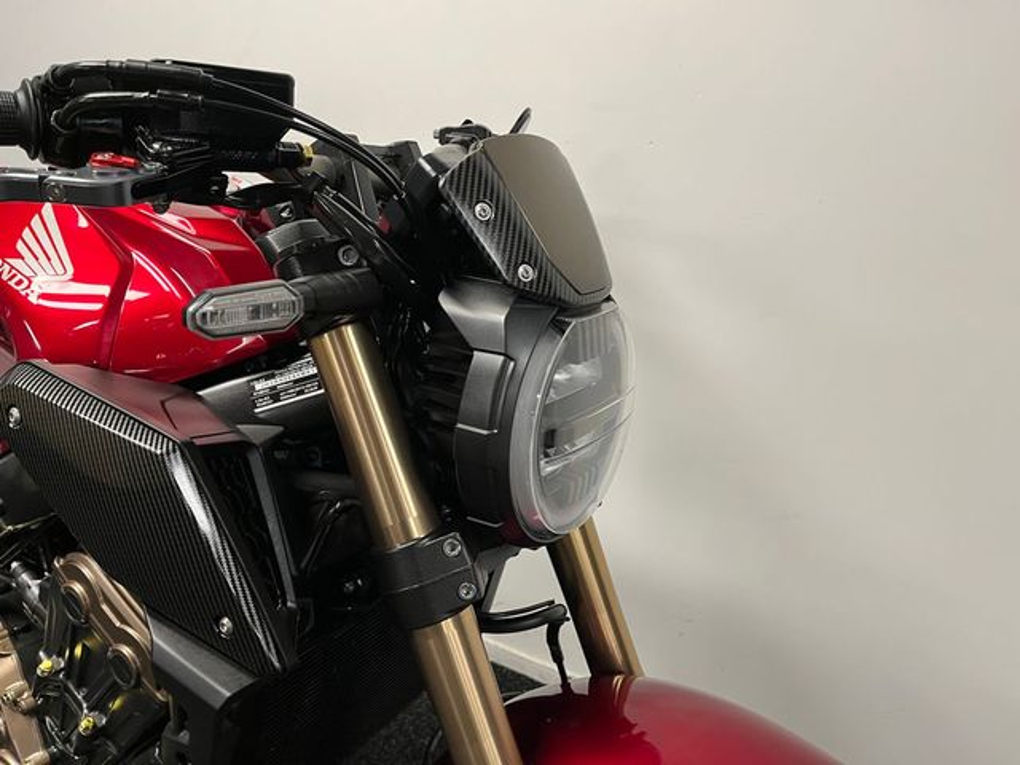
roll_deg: -1.4
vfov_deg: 53.1
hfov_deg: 67.3
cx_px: 510
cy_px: 382
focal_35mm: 26
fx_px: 766
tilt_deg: -18.8
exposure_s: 1/50
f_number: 1.6
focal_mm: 5.1
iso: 100
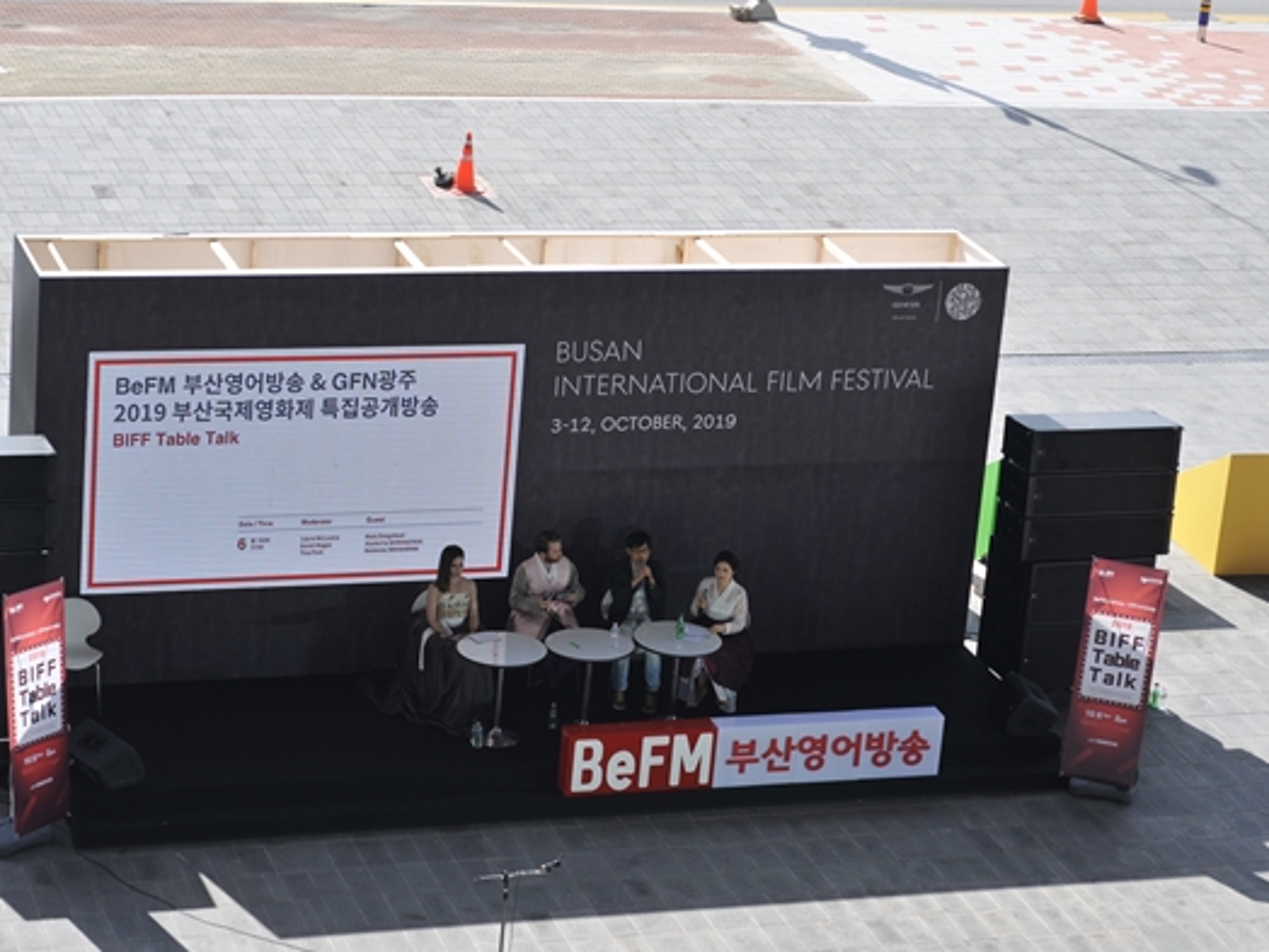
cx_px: 676
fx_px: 3629
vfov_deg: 14.9
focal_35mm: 99
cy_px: 481
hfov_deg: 19.8
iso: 200
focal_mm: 60
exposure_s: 1/800
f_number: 4.5
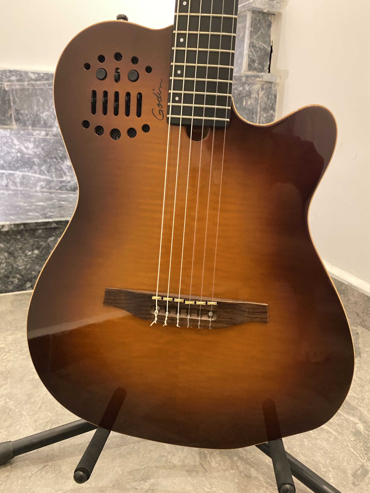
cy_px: 246
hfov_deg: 53.1
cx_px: 185
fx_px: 371
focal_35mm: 26
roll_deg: -2.1
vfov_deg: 67.3
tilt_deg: -16.8
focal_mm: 4.25
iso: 800
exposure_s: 1/25
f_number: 1.8
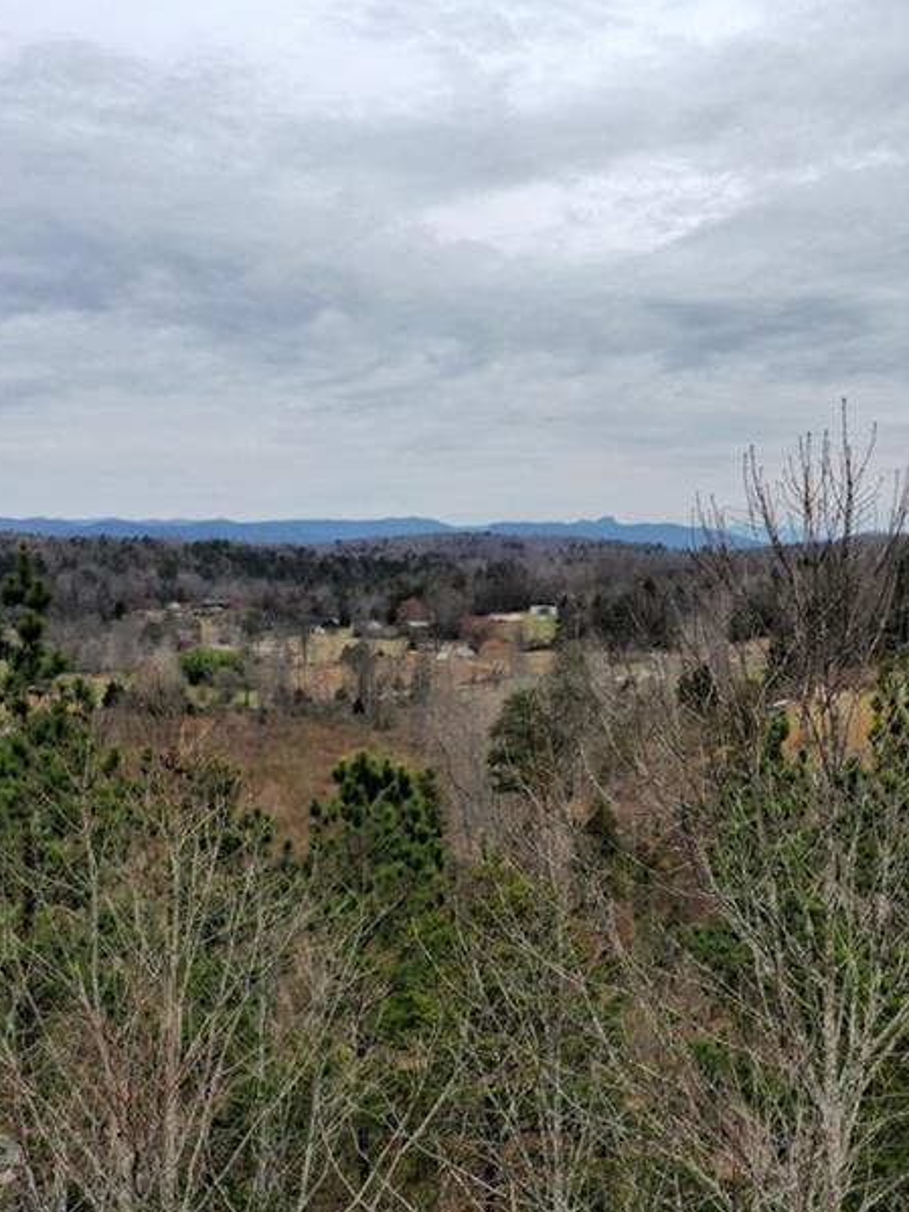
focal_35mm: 46
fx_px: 1611
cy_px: 554
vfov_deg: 41.2
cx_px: 731
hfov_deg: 30.7
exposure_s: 1/500
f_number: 5.6
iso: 100
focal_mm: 10.26
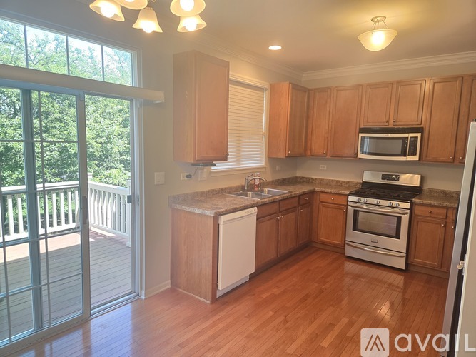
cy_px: 178
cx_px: 238
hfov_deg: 73.9
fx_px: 316
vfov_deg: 58.9
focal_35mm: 23
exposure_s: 1/120
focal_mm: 5.4
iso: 200
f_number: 1.8
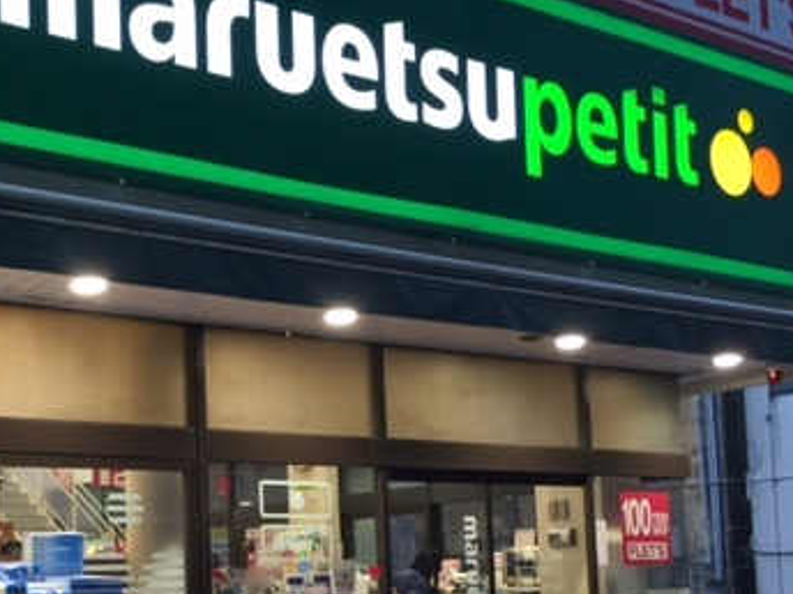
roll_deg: +0.9
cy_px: 513
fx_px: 1237
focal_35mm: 54
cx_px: 212
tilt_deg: +4.3
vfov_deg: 26.3
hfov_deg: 34.9
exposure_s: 1/15
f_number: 2.2
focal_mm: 4.15
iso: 32
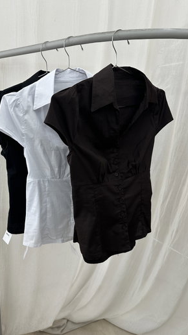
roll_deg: +0.0
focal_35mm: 27
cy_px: 163
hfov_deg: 42.3
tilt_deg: -12.2
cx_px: 62
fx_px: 239
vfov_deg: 69.9
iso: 125
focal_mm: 6.86
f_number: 1.78
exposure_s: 1/100
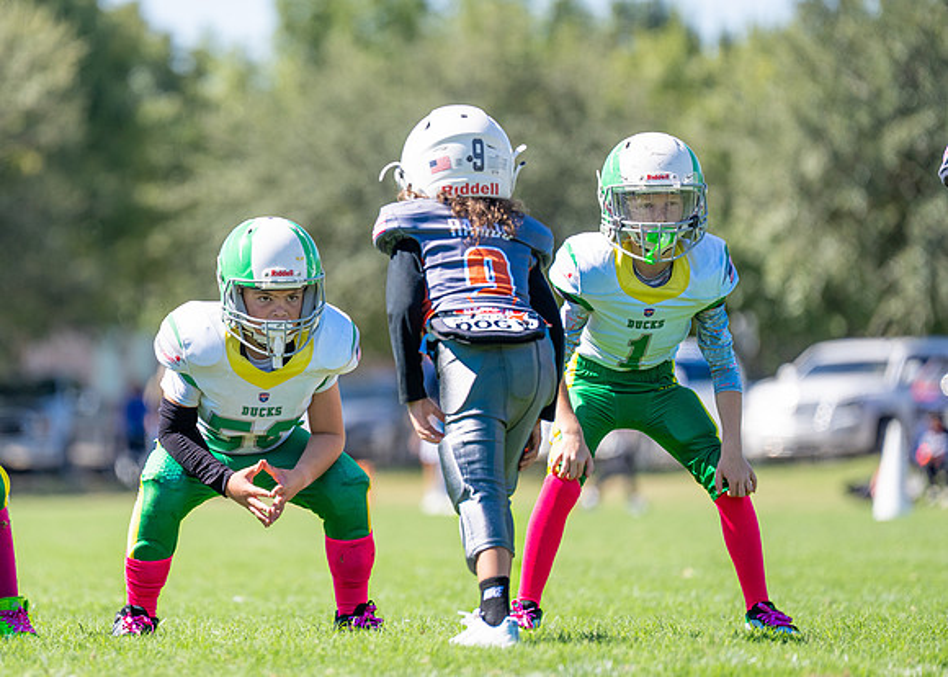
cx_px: 272
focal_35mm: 293
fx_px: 7887
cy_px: 324
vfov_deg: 4.9
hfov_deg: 6.9
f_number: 2.8
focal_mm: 200
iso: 160
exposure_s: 1/2000
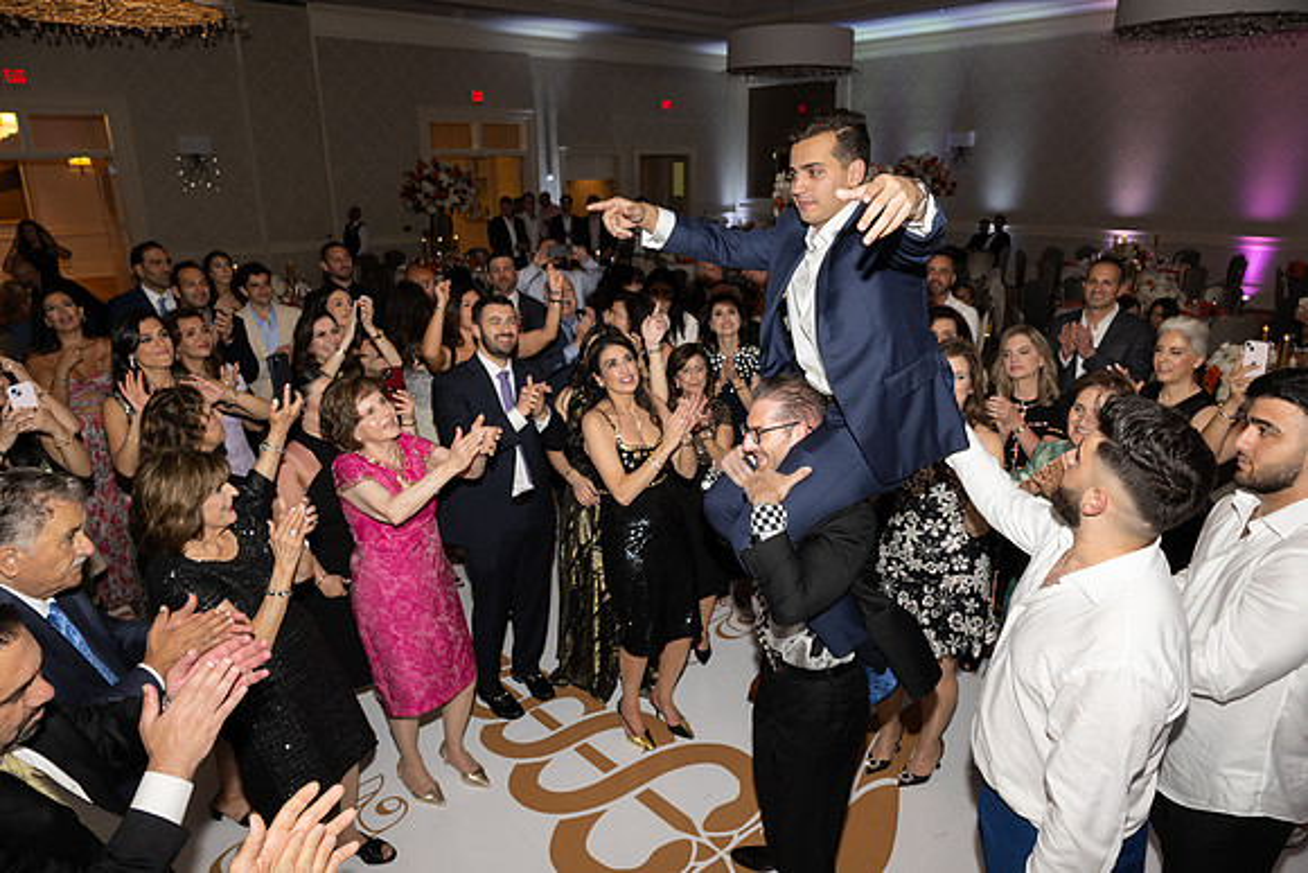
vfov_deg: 53.2
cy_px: 436
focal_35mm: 24
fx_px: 872
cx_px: 654
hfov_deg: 73.7
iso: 800
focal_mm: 24
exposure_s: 1/100
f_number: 5.6
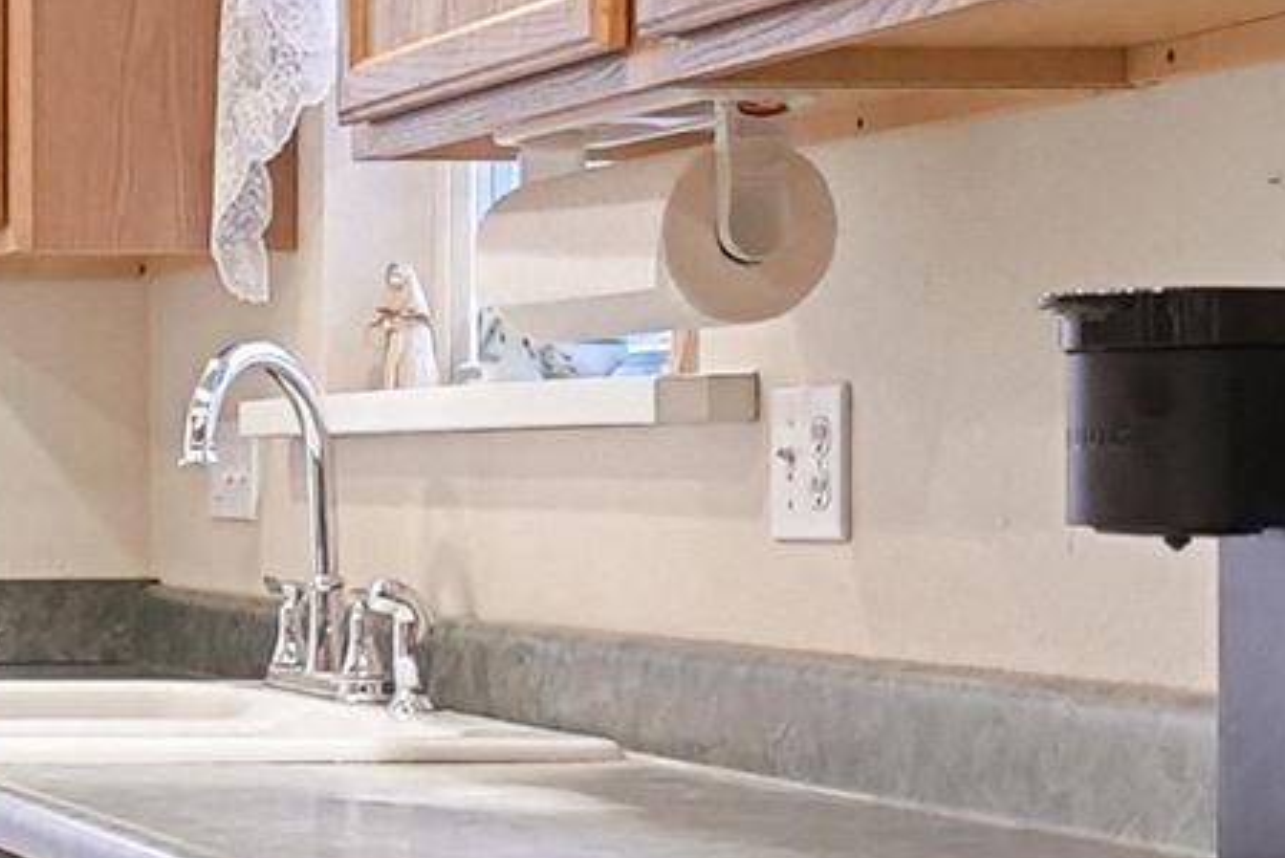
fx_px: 3428
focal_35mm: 96
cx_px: -774
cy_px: 541
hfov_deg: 18.3
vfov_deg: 14.2
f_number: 10
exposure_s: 1/8
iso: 2000
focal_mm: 14
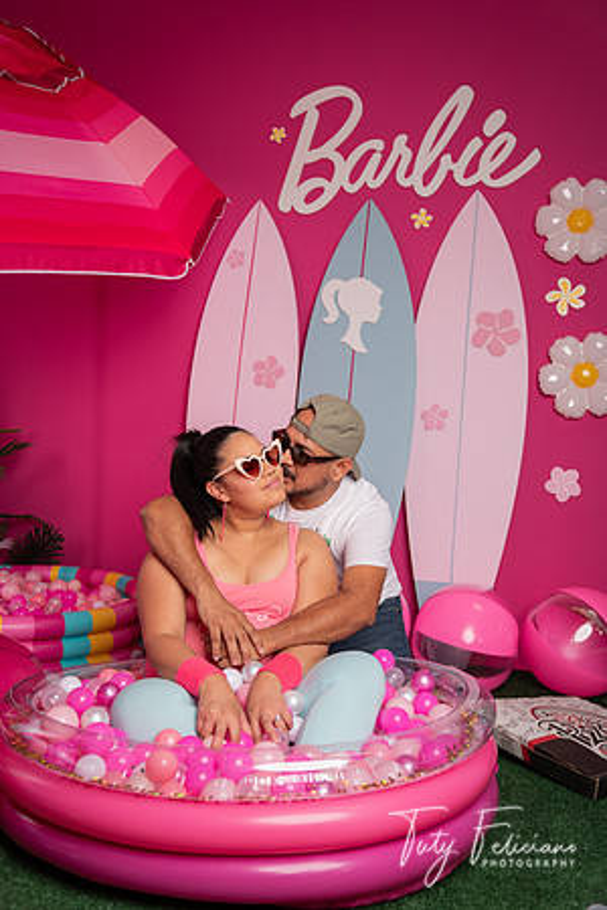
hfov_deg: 38.9
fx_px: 860
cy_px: 455
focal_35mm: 34
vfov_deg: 55.8
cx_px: 304
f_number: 3.2
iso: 50
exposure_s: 1/60
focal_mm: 34
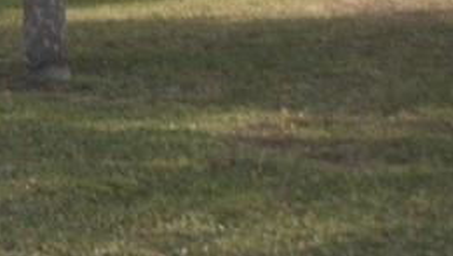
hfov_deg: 11.0
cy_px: -51
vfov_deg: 7.0
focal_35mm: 174
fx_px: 2093
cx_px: -517
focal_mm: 4.6
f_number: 8
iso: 80
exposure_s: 1/100
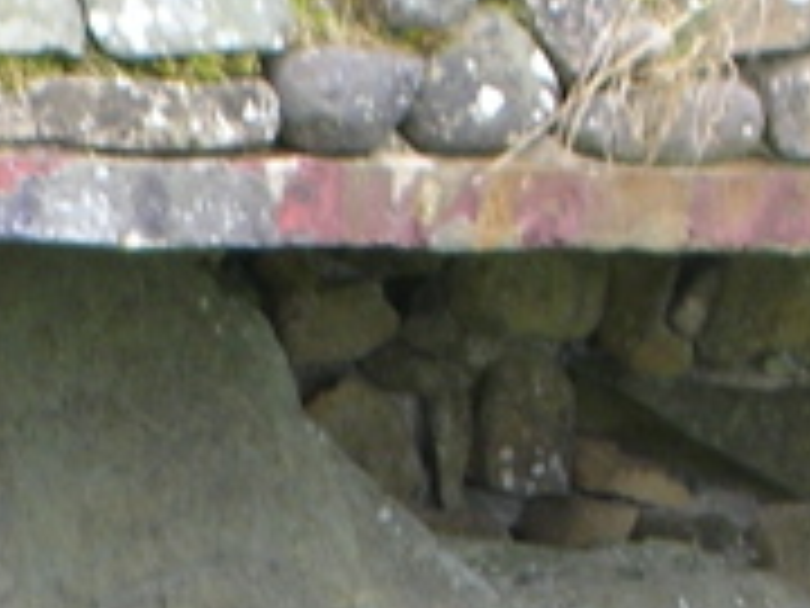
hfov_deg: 4.8
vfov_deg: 3.6
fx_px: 9547
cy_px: 1027
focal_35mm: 408
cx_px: -36
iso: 50
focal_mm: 17.4
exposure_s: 1/24.9
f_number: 4.9
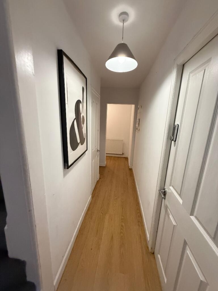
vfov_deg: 102.1
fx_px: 118
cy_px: 146
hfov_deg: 85.7
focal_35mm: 14
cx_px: 109
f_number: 2.2
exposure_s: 1/100
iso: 640
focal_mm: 2.22
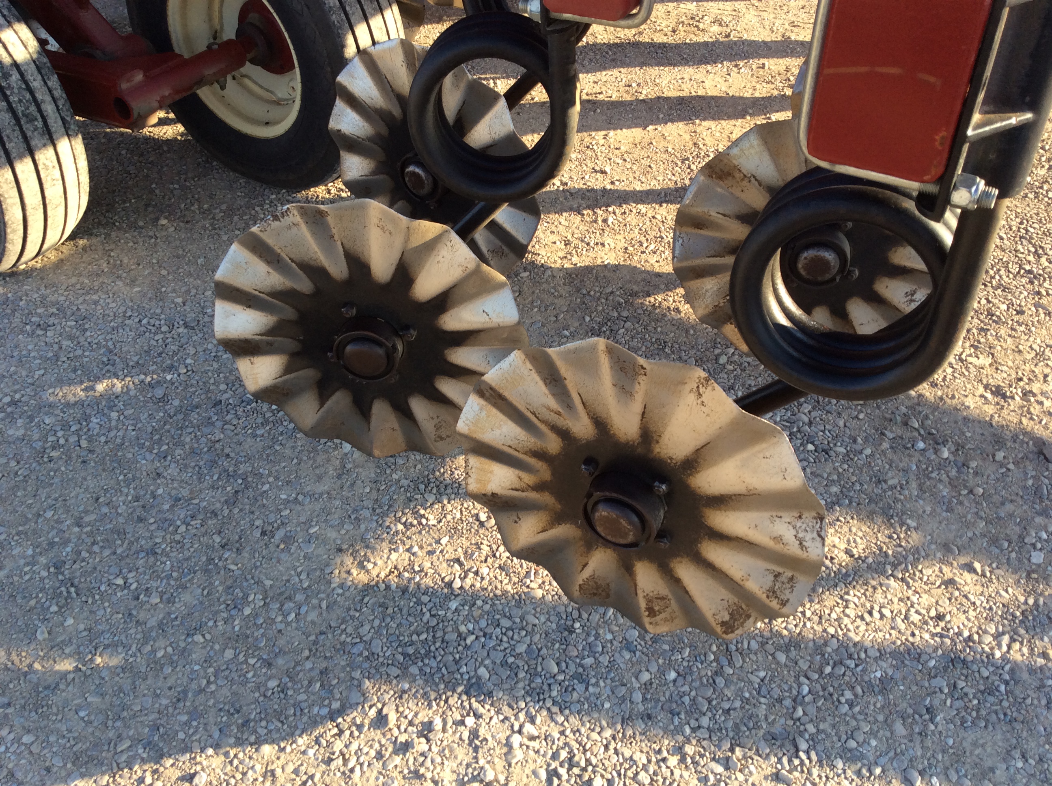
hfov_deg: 56.9
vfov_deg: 44.1
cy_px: 393
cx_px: 526
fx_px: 971
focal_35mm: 32
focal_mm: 3.3
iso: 32
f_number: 2.4
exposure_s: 1/270
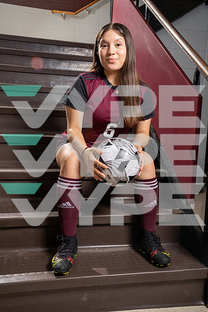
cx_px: 104
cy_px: 156
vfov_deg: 51.9
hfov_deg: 35.9
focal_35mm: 37
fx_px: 321
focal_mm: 37
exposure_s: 1/250
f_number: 7.1
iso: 400
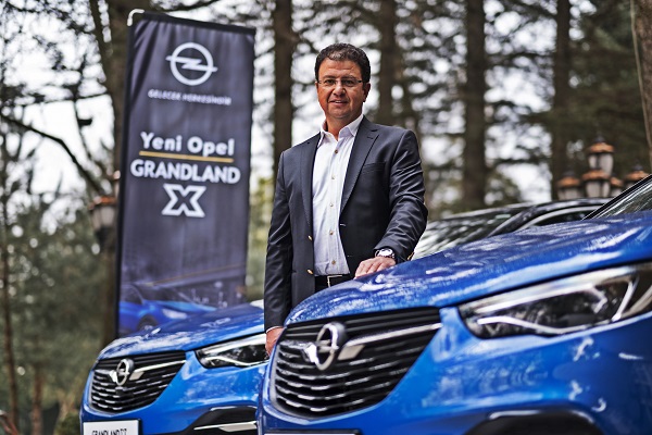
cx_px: 326
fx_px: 1521
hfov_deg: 24.2
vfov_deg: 16.3
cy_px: 218
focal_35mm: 84
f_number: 1.2
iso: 320
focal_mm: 56
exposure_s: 1/160
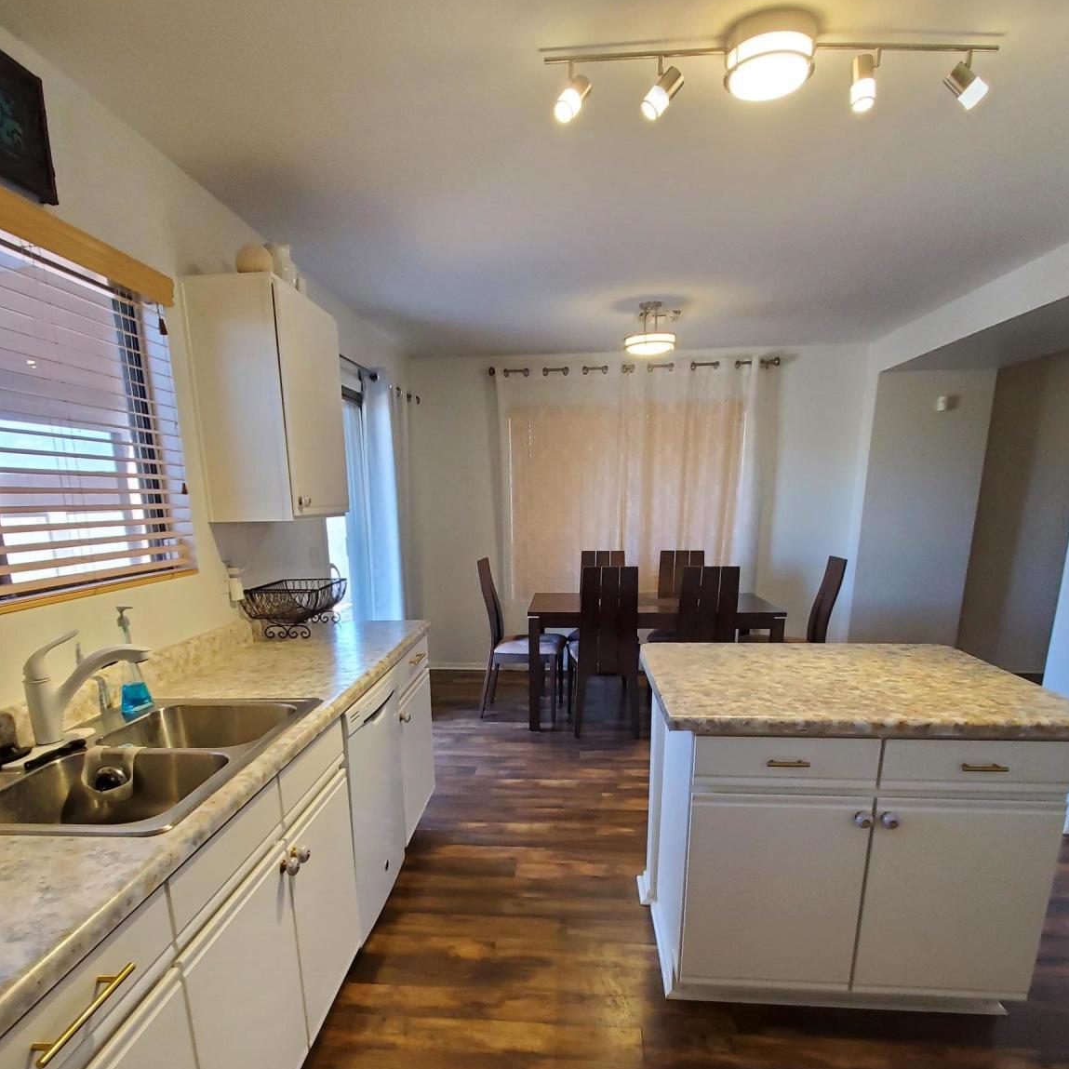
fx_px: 699
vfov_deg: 72.6
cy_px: 711
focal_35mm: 20
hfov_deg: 74.8
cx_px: 518
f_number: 2.2
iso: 250
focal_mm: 1.8
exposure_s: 1/59
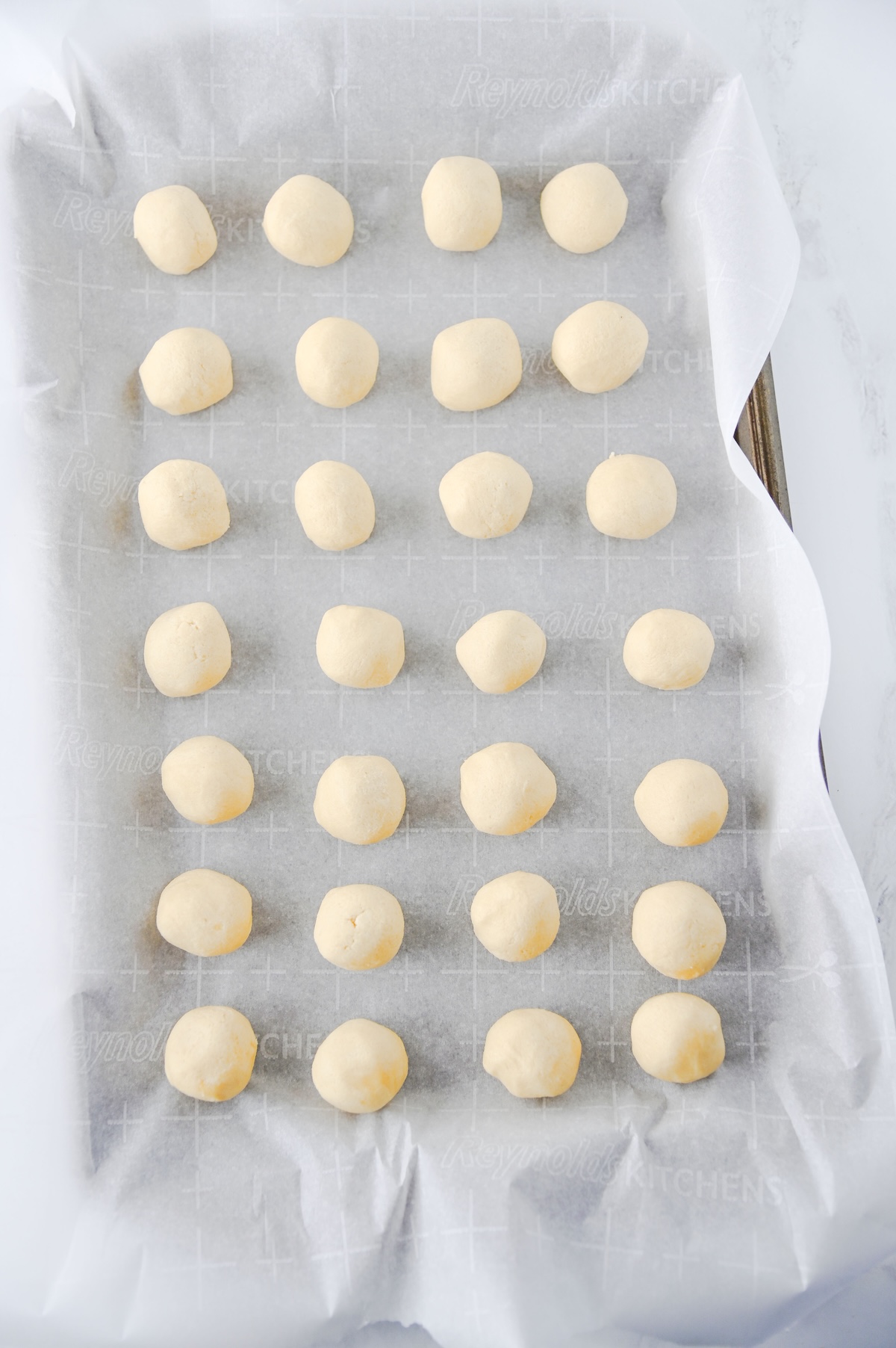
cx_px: 448
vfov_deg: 39.6
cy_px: 674
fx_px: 1869
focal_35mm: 50
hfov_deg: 27.0
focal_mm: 50
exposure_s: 1/125
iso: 280
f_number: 4
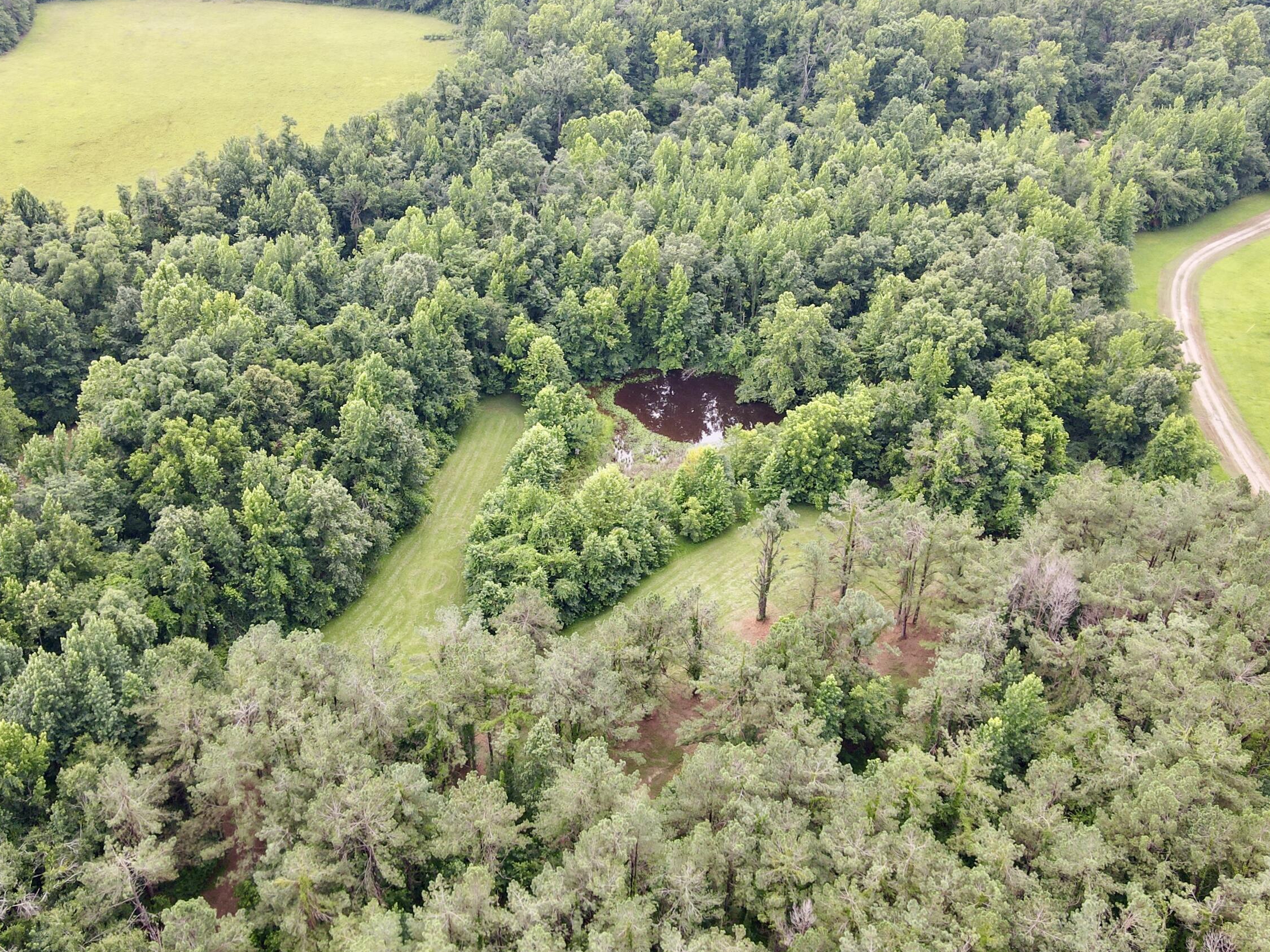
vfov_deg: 44.2
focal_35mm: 32
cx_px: 589
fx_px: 1174
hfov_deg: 56.8
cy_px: 456
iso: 100
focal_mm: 4.5
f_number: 2.8
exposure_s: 1/50
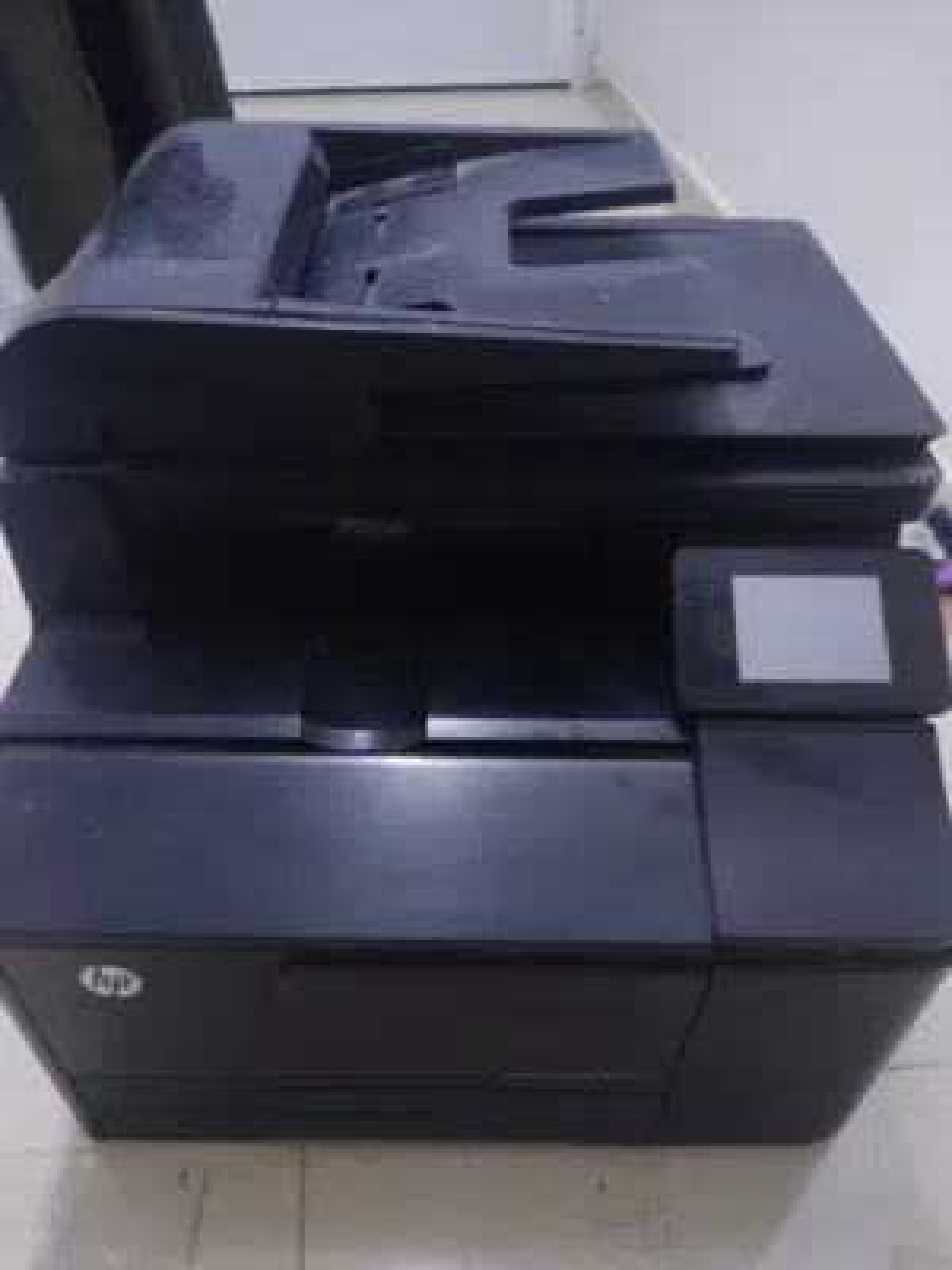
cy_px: 635
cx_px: 476
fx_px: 953
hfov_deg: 53.1
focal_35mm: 26
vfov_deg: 67.3
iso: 1550
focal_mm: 4.74
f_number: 1.79
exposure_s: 1/20
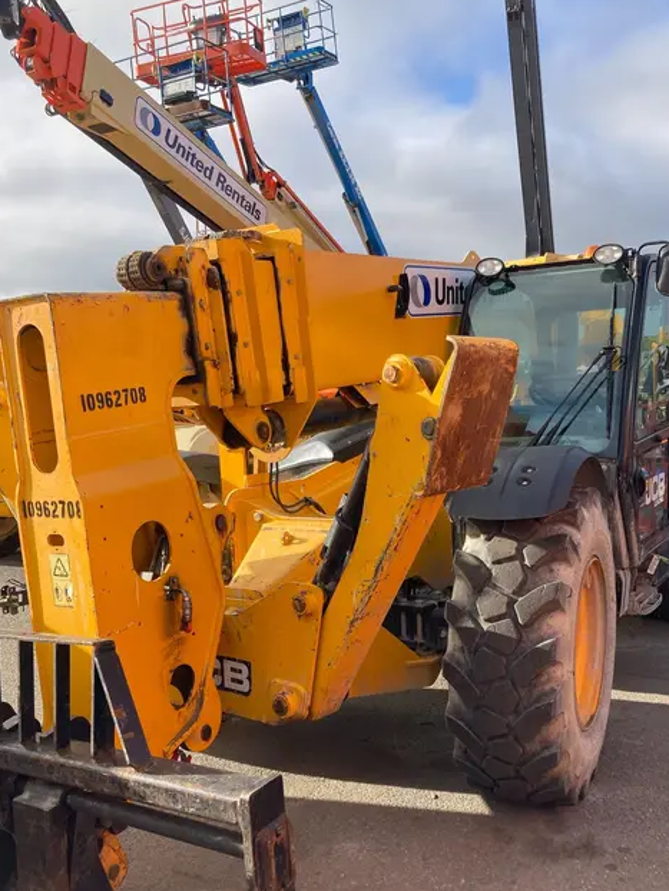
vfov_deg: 55.1
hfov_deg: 42.9
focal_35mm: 33
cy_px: 518
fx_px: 850
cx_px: 368
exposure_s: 1/1000
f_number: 1.8
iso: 20
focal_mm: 3.99
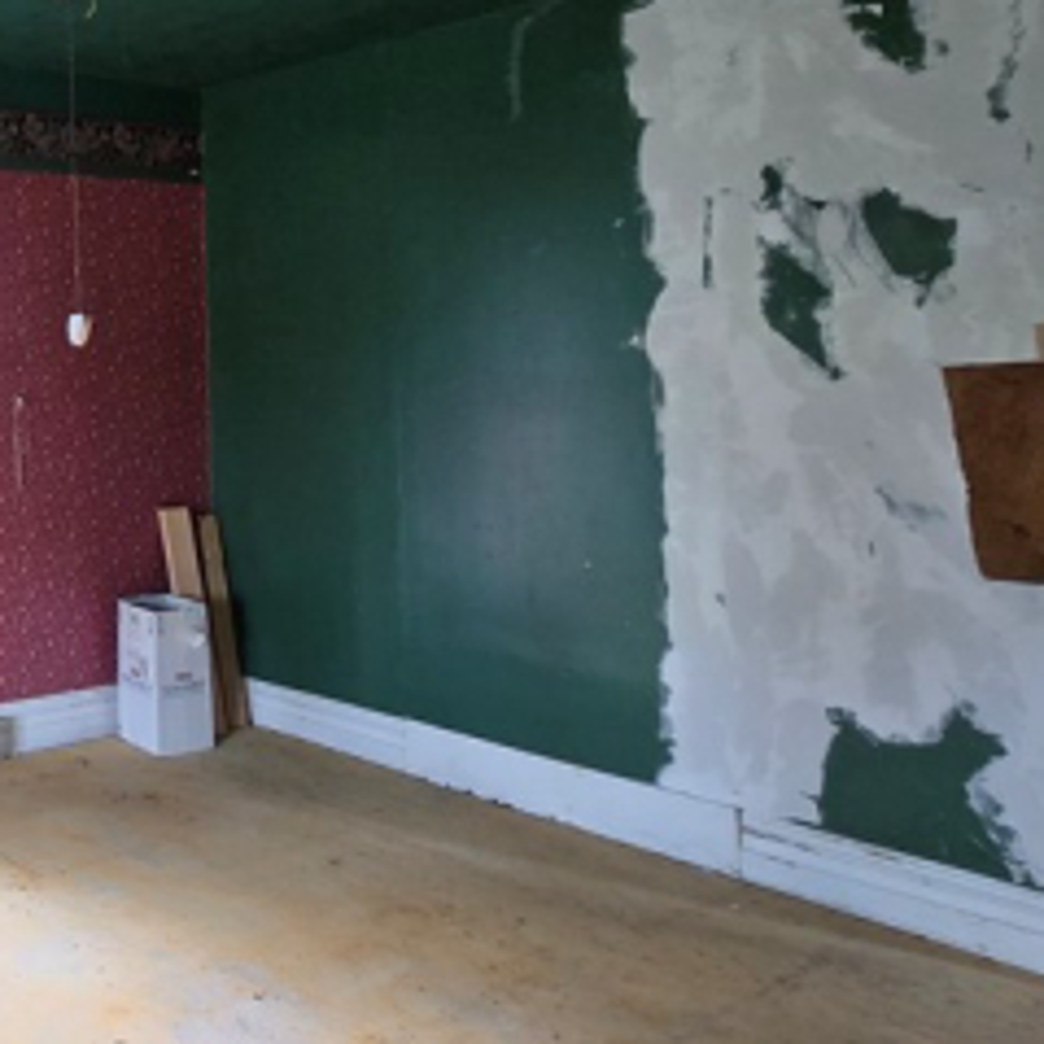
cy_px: 315
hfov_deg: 38.4
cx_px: -199
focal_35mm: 32
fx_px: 1092
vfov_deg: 49.8
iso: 800
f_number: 2.2
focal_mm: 2.2
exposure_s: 1/60
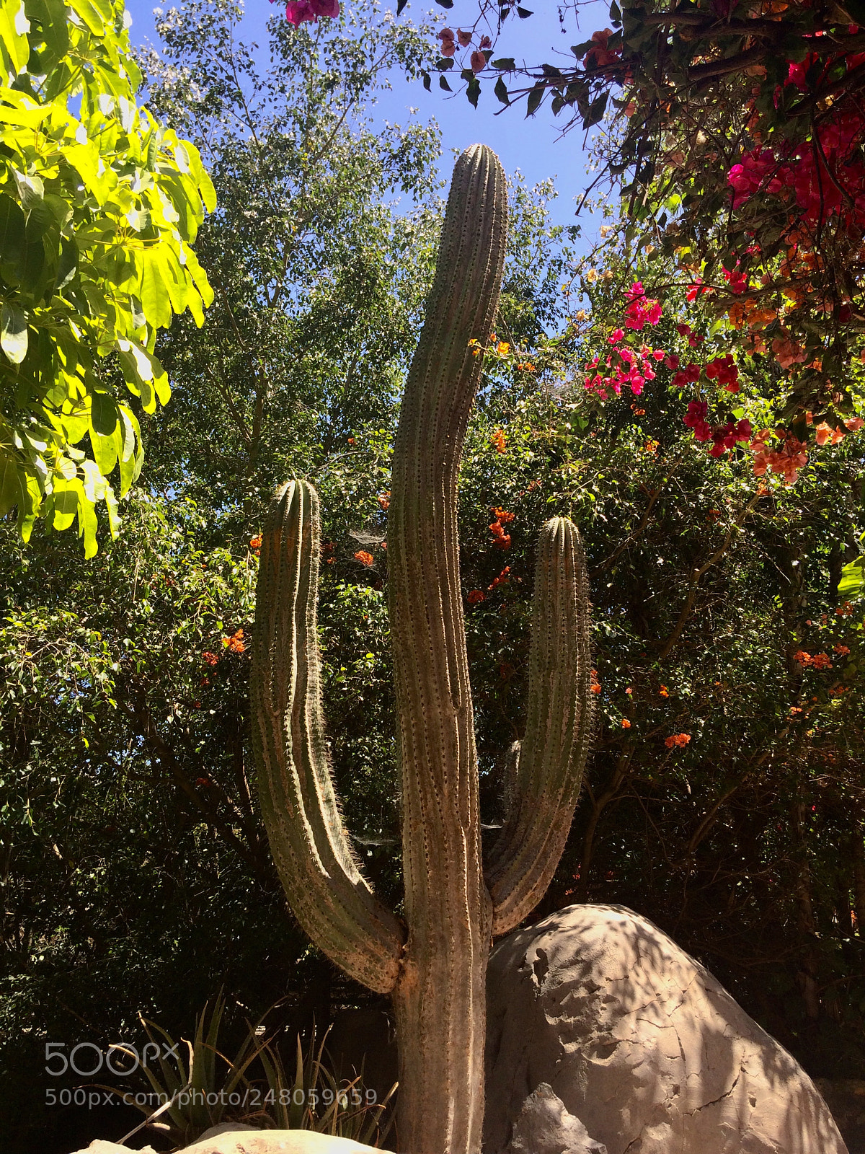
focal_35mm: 29
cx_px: 432
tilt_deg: +17.4
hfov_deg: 48.2
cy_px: 577
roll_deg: -0.5
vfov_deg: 61.7
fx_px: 966
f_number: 2.2
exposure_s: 1/651
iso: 32
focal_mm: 4.15
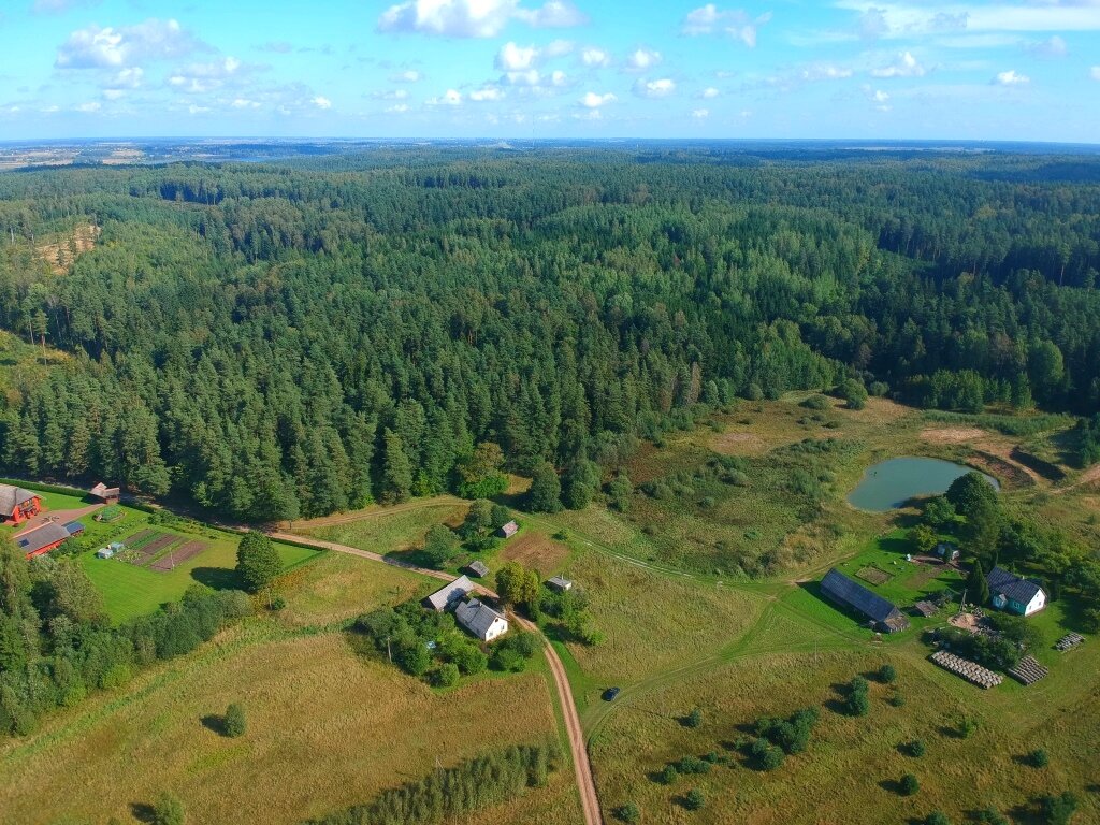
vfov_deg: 54.9
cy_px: 412
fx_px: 794
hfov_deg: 69.4
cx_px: 550
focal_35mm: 25
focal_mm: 4.49
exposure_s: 1/640
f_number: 2.6
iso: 100
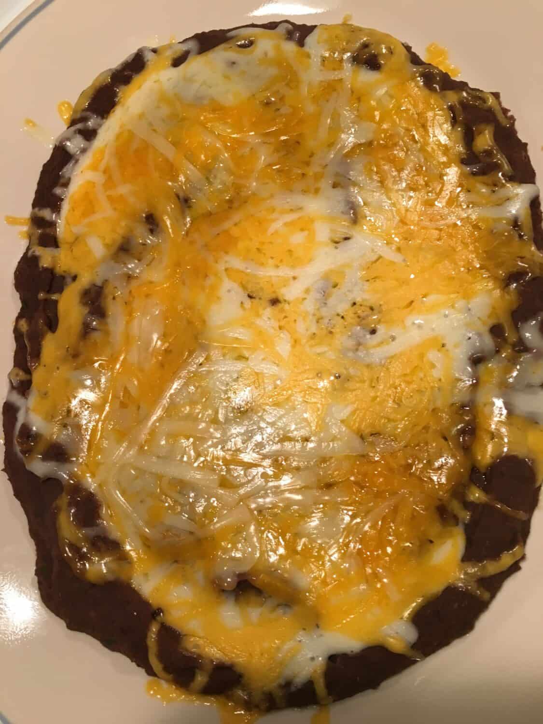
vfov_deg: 61.7
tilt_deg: -72.5
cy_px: 362
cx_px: 272
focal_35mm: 29
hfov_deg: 48.2
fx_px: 607
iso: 64
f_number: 2.2
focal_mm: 4.15
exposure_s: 1/30
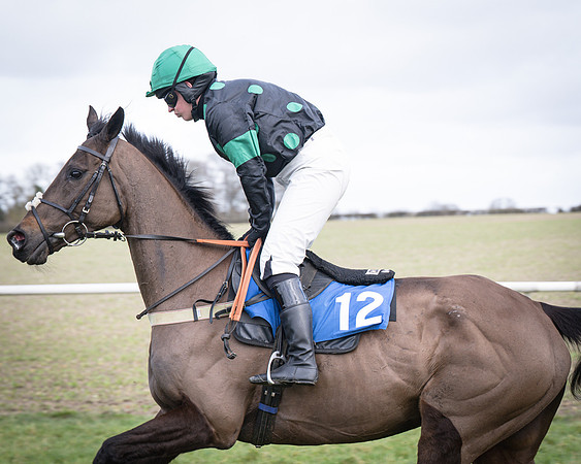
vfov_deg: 13.0
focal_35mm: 118
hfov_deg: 16.3
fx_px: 2034
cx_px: 307
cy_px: 232
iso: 200
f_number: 4
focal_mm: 70
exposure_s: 1/400
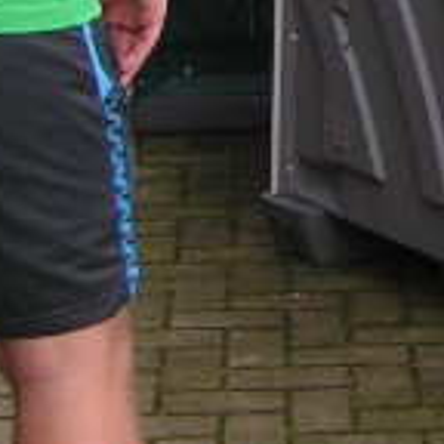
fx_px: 2699
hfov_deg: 9.1
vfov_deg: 9.0
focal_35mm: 186
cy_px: -385
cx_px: 694
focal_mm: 5.8
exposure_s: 1/80
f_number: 4.5
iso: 50
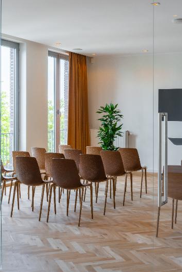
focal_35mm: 57
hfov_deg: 23.9
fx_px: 429
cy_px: 136
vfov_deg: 35.3
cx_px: 107
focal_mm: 37.4
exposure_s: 1/60
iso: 100
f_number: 7.1
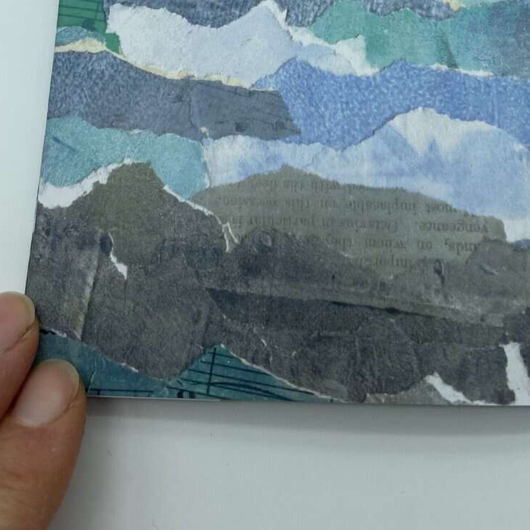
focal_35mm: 45
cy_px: 35
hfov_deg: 37.3
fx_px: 780
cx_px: 334
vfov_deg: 35.0
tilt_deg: -72.2
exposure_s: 1/626
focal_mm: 4.2
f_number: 1.6
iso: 32
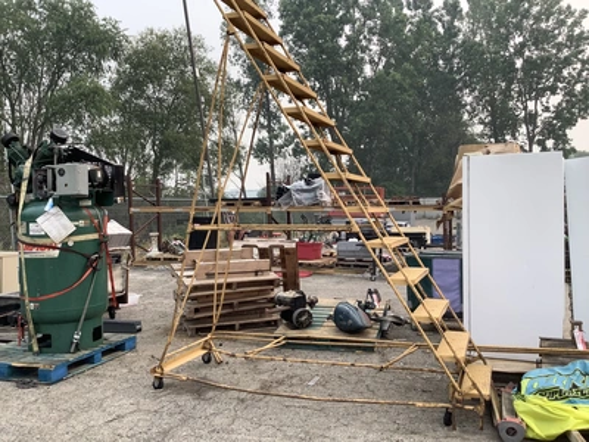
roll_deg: +2.5
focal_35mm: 31
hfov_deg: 58.4
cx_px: 294
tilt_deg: -4.6
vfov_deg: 45.4
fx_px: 527
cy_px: 221
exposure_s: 1/558
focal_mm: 3.3
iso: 25
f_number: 2.4
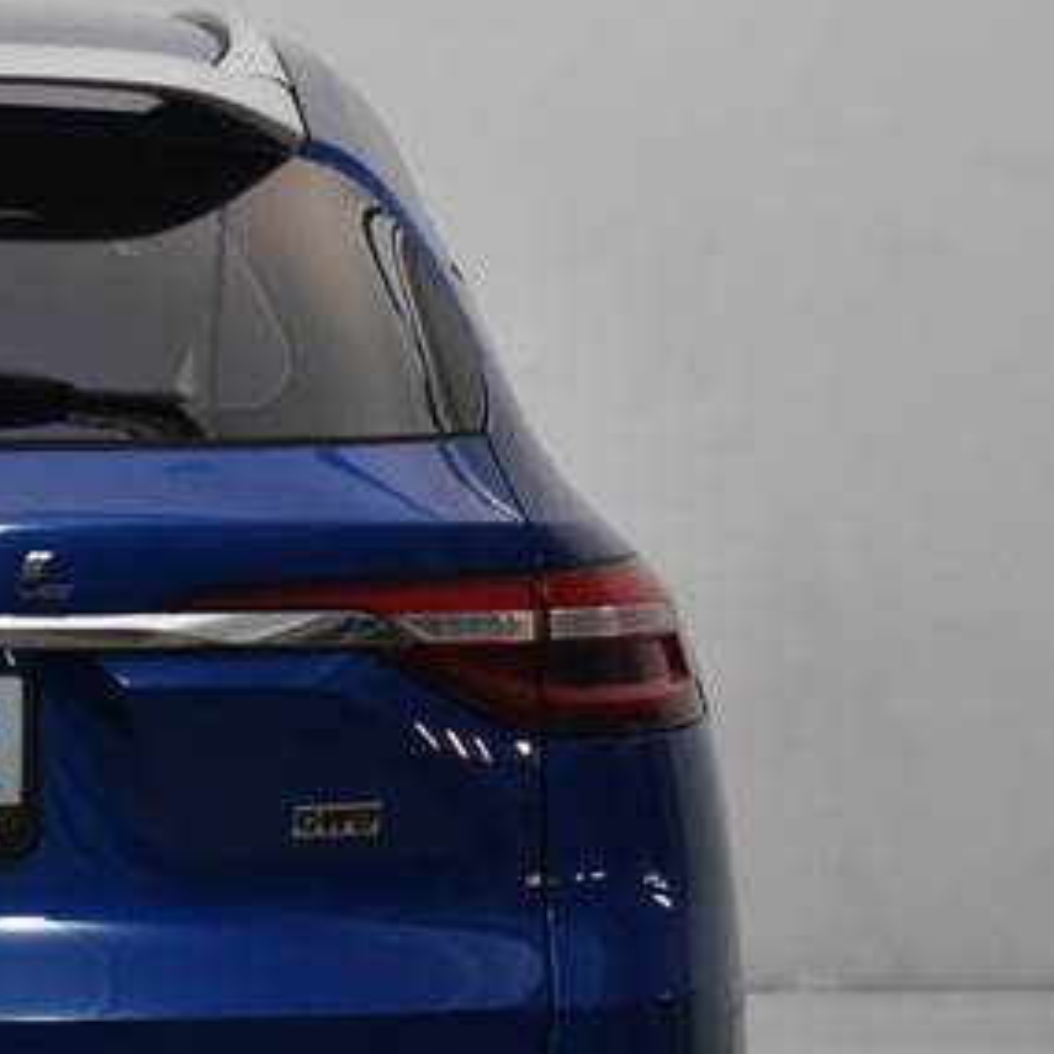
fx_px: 5546
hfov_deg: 10.6
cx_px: -303
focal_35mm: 161
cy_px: 777
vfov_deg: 10.8
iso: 800
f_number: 6.3
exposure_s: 1/80
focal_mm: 40
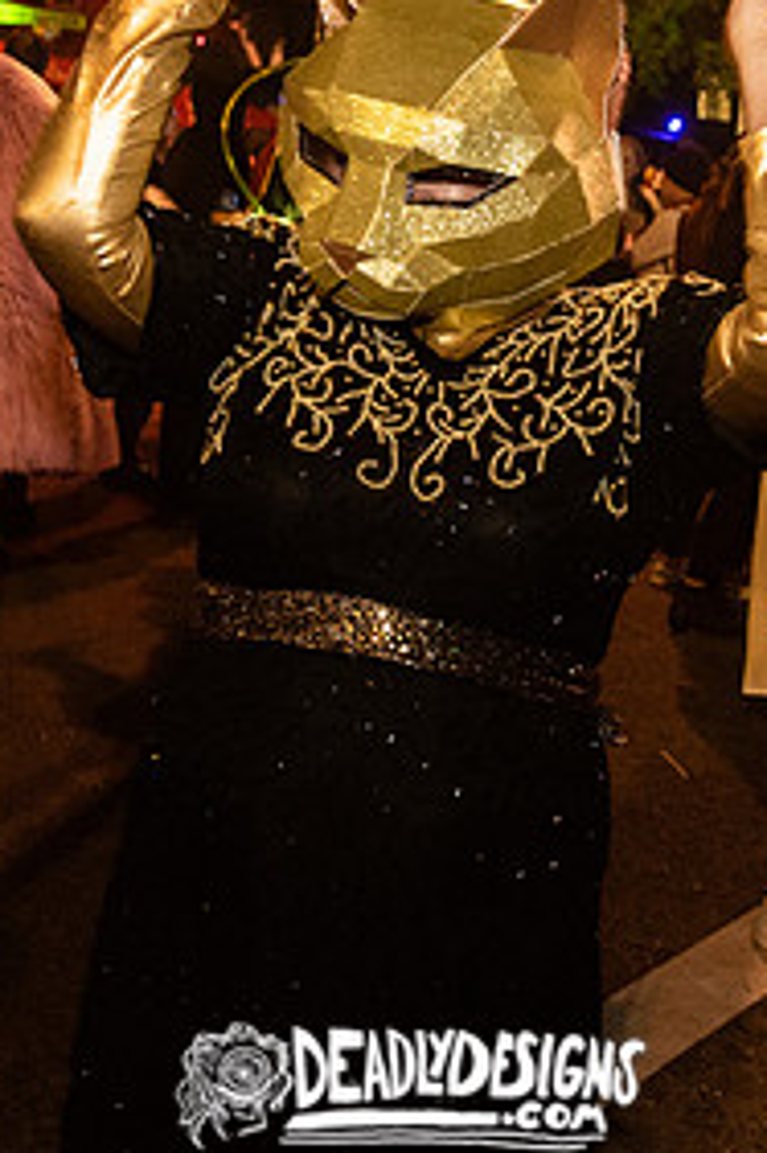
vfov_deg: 36.0
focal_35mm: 55
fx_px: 1760
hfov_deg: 24.5
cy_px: 423
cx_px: 502
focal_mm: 21
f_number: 3.5
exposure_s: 1/60
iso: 2000
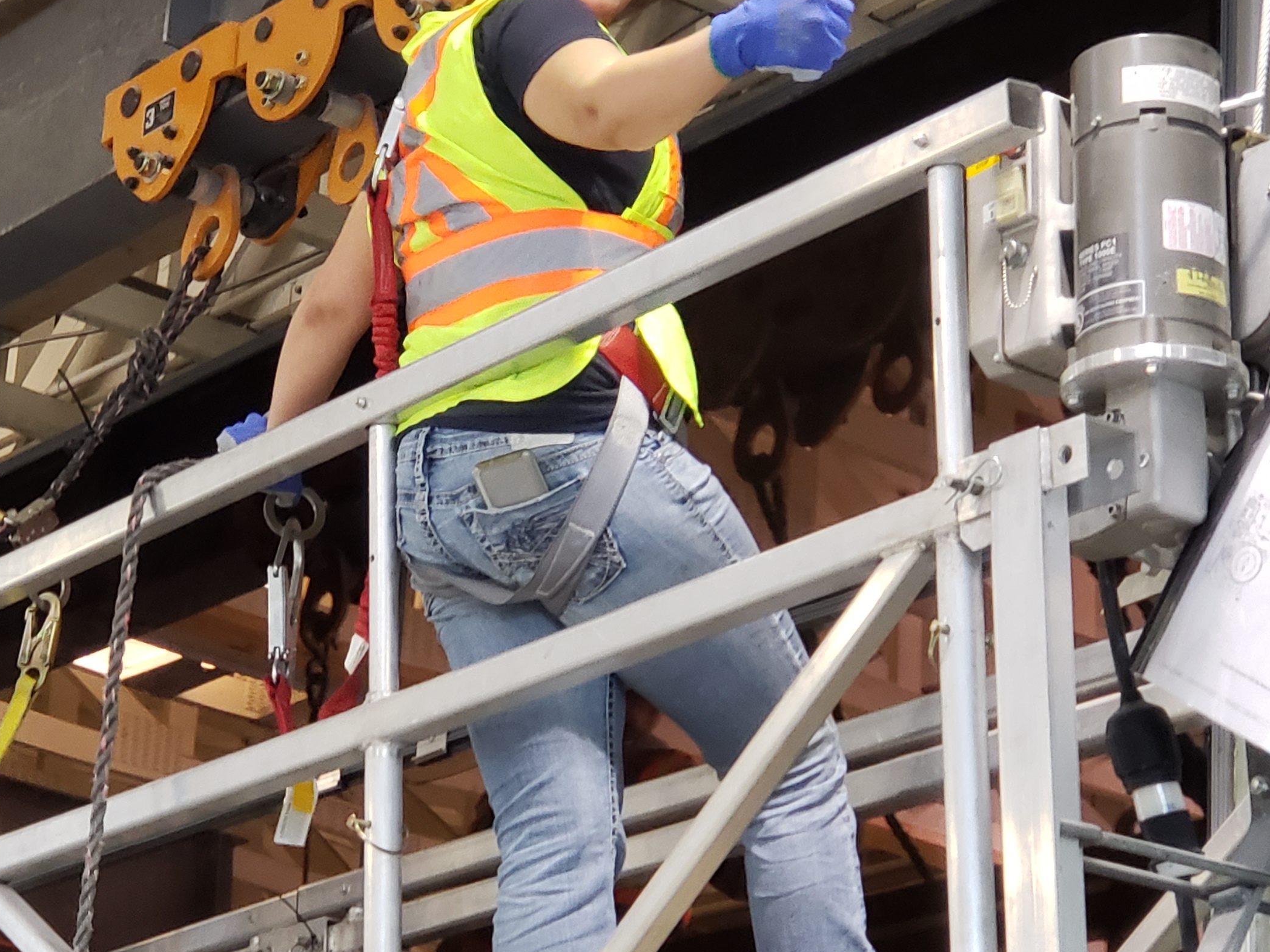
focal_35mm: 100
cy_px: 532
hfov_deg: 19.5
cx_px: 360
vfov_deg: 14.8
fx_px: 3668
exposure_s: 1/15
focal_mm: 6
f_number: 2.4
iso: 250
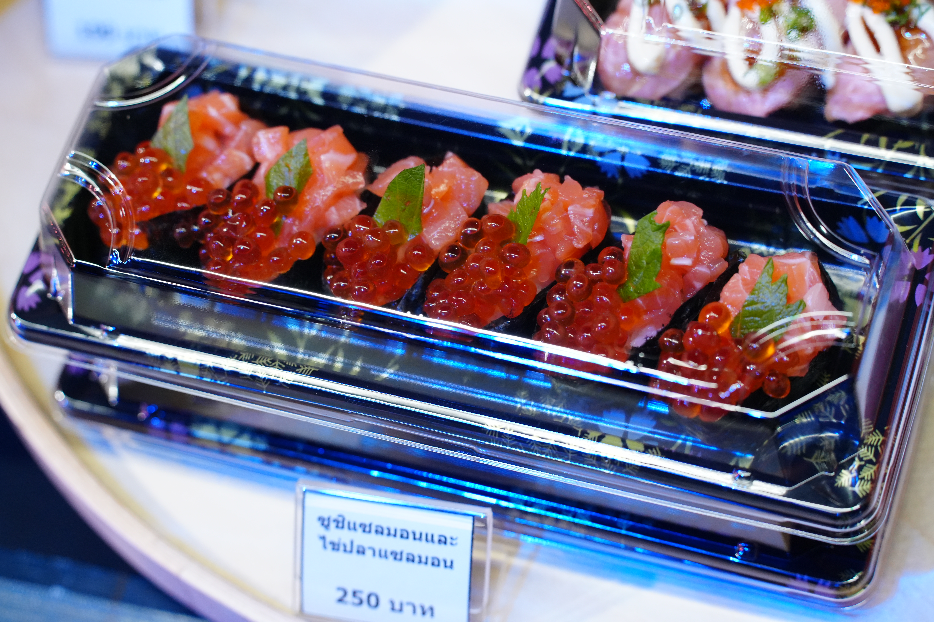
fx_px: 2387
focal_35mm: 92
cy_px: 311
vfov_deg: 14.9
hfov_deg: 22.1
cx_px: 467
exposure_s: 1/125
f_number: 4.5
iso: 3200
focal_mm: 92
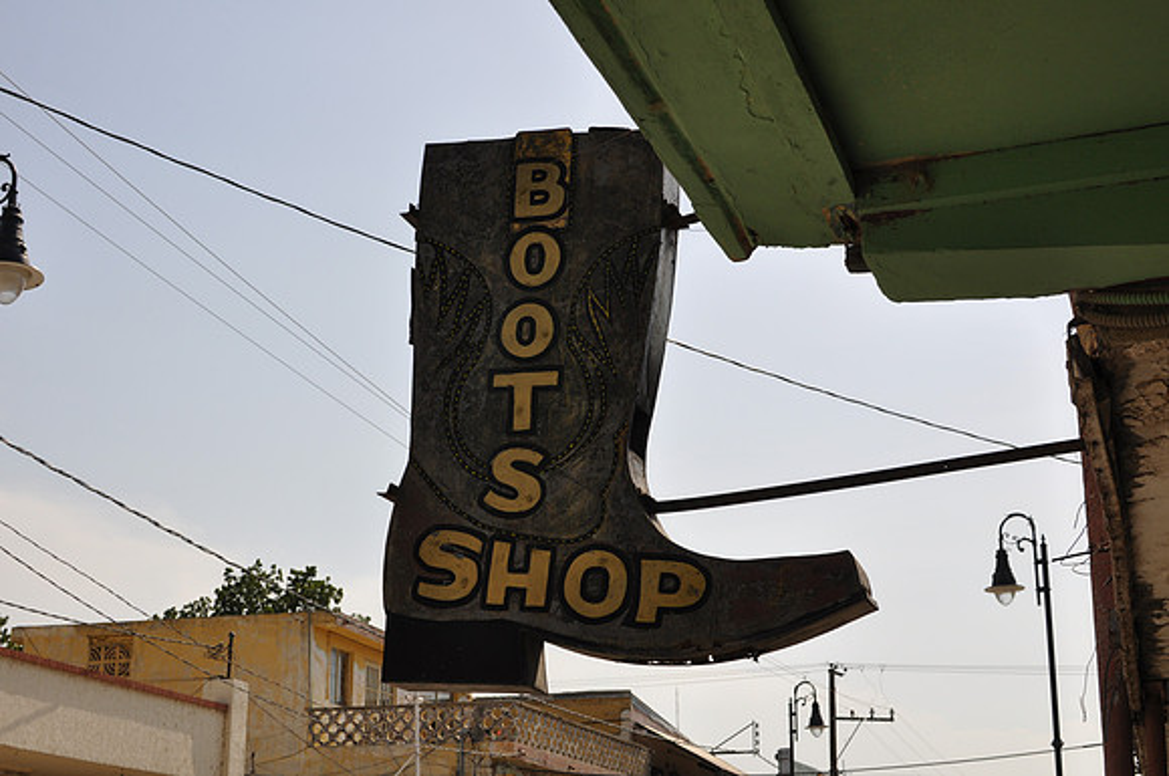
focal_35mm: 52
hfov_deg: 37.9
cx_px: 584
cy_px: 388
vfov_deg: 25.7
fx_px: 1702
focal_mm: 35
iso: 200
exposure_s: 1/250
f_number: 8
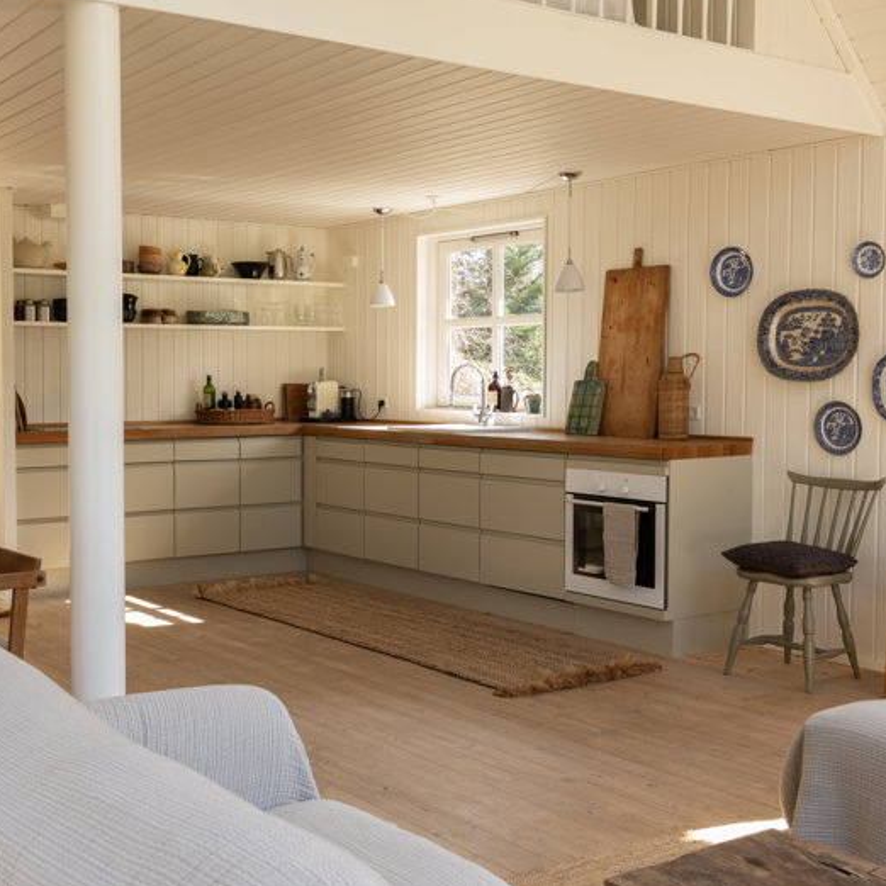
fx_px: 1245
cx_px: 261
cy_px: 439
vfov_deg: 39.2
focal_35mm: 43
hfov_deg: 38.5
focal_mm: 33
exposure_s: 1/20
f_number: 10
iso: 400
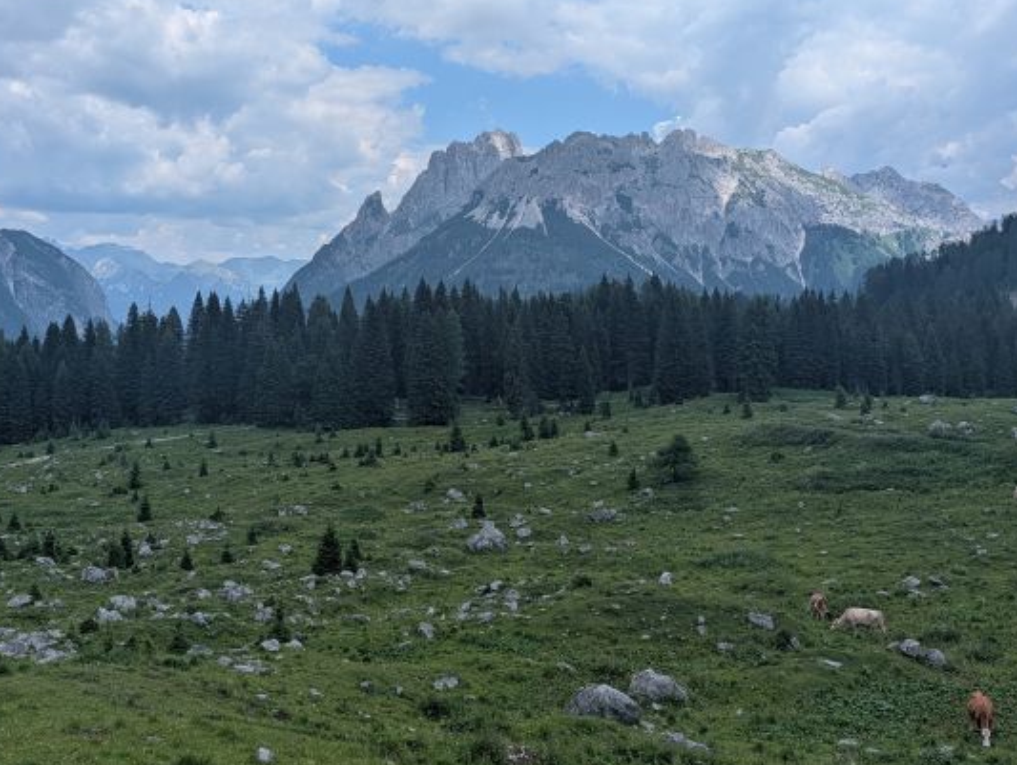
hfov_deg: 51.1
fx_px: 1059
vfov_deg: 39.2
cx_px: 431
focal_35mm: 36
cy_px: 248
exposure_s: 1/1314
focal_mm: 6.9
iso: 24
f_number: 1.68
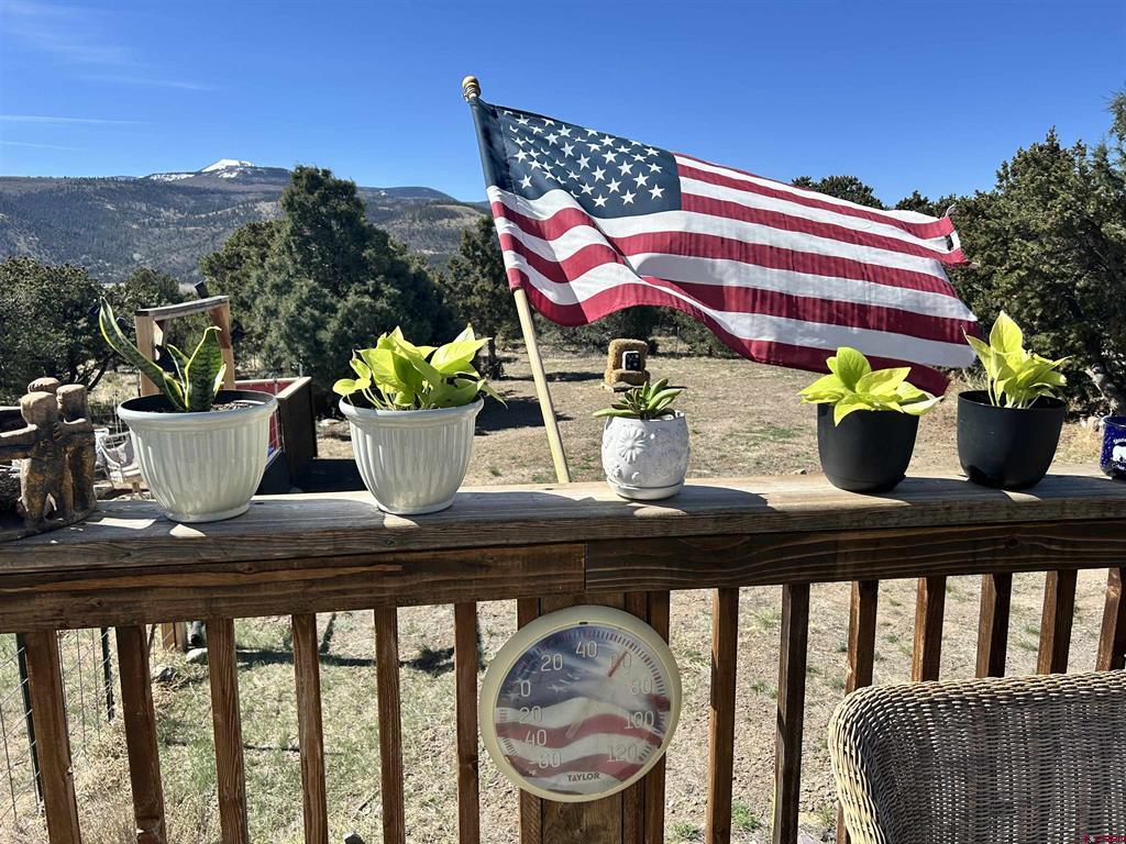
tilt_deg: -10.5
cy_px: 422
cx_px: 563
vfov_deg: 53.1
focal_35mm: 26
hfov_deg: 67.3
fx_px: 846
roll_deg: -0.3
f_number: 1.5
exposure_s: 1/3257
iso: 50
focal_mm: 5.7
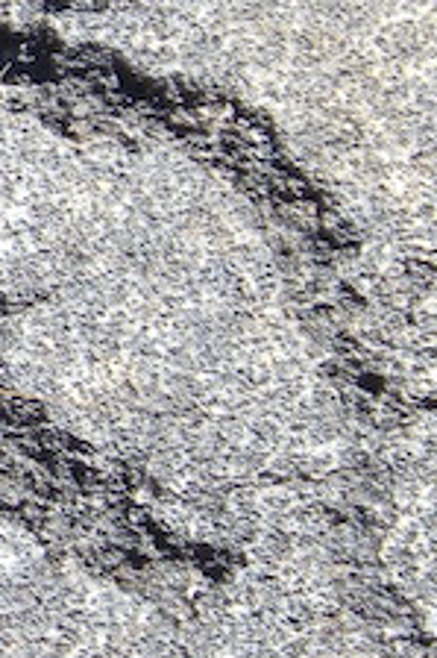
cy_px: 19
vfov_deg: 3.8
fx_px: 9993
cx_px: -462
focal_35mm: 548
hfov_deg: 2.5
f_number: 5.2
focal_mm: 20.6
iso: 125
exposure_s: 1/320
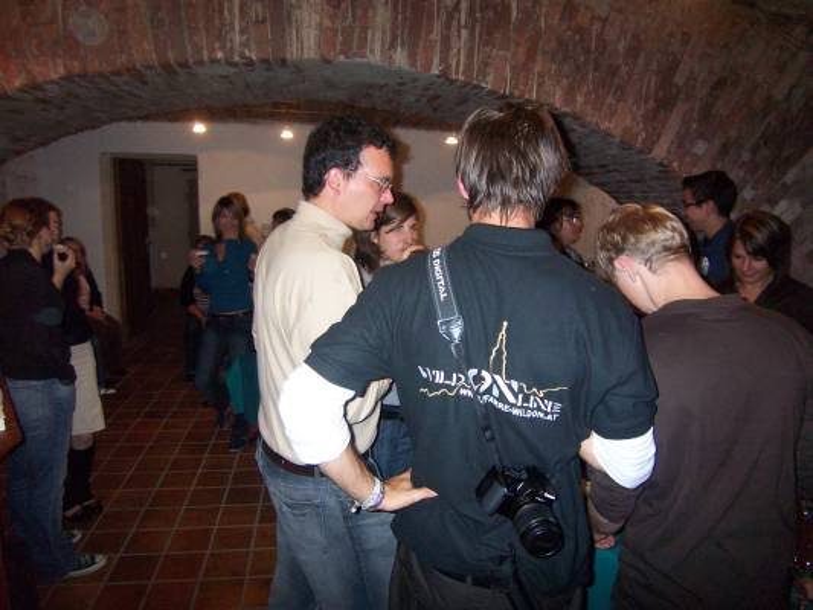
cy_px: 305
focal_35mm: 23
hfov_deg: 73.9
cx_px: 406
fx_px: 540
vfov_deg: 58.9
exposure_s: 1/30
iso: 200
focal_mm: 3.8
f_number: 2.8
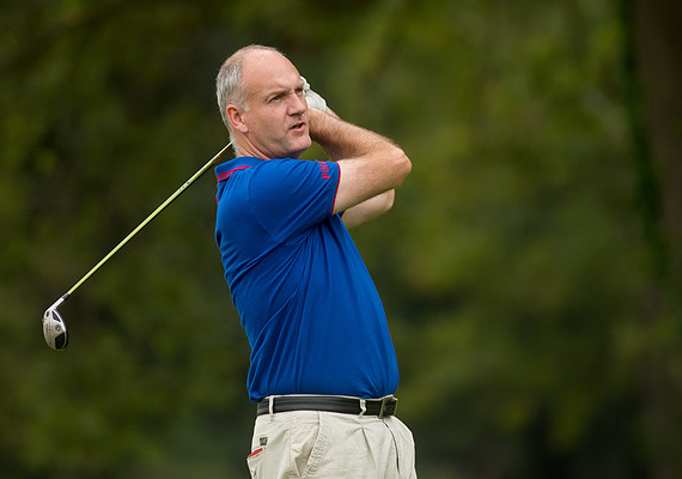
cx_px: 306
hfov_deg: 4.9
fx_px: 8029
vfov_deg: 3.4
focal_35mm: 417
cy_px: 186
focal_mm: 300
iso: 800
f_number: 4
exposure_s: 1/2500
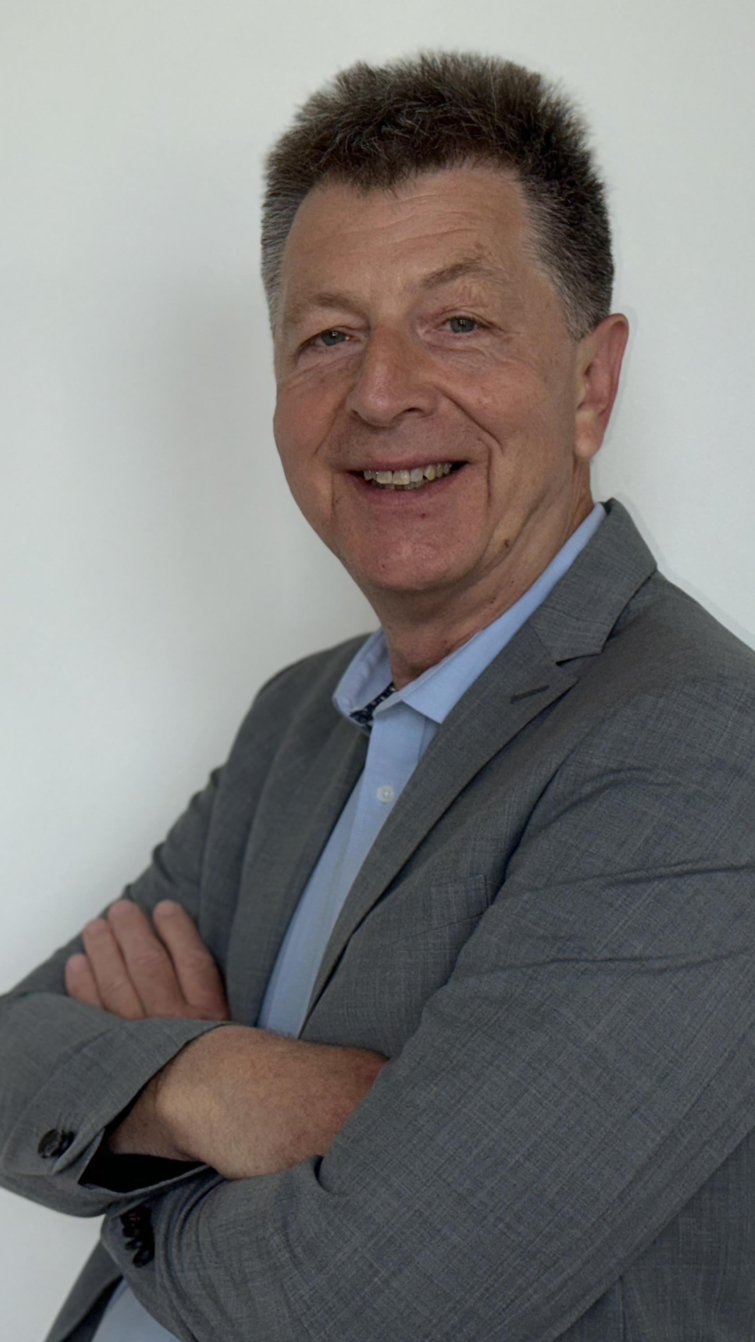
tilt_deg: -0.6
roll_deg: -0.1
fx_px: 2492
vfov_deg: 30.2
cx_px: 315
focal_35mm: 70
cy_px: 671
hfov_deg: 17.2
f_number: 1.78
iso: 40
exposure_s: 1/157
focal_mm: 6.86
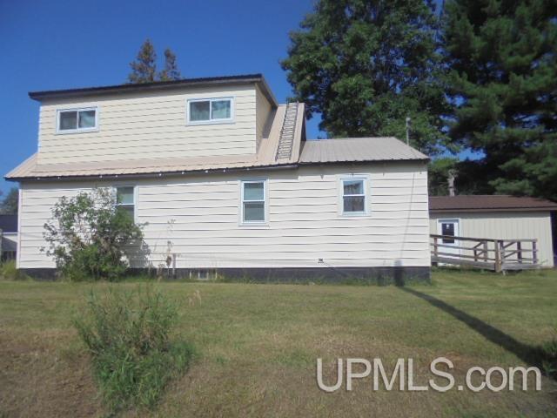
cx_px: 278
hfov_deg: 67.3
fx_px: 418
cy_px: 209
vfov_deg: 53.1
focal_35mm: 26
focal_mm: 4.6
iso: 100
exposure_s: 1/200
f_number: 11.5
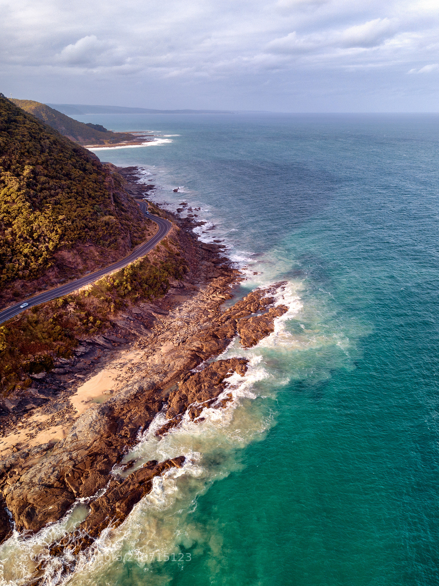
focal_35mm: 26
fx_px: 440
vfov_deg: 67.3
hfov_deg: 53.0
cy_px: 293
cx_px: 220
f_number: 2.2
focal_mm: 4.73
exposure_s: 1/200
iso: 100
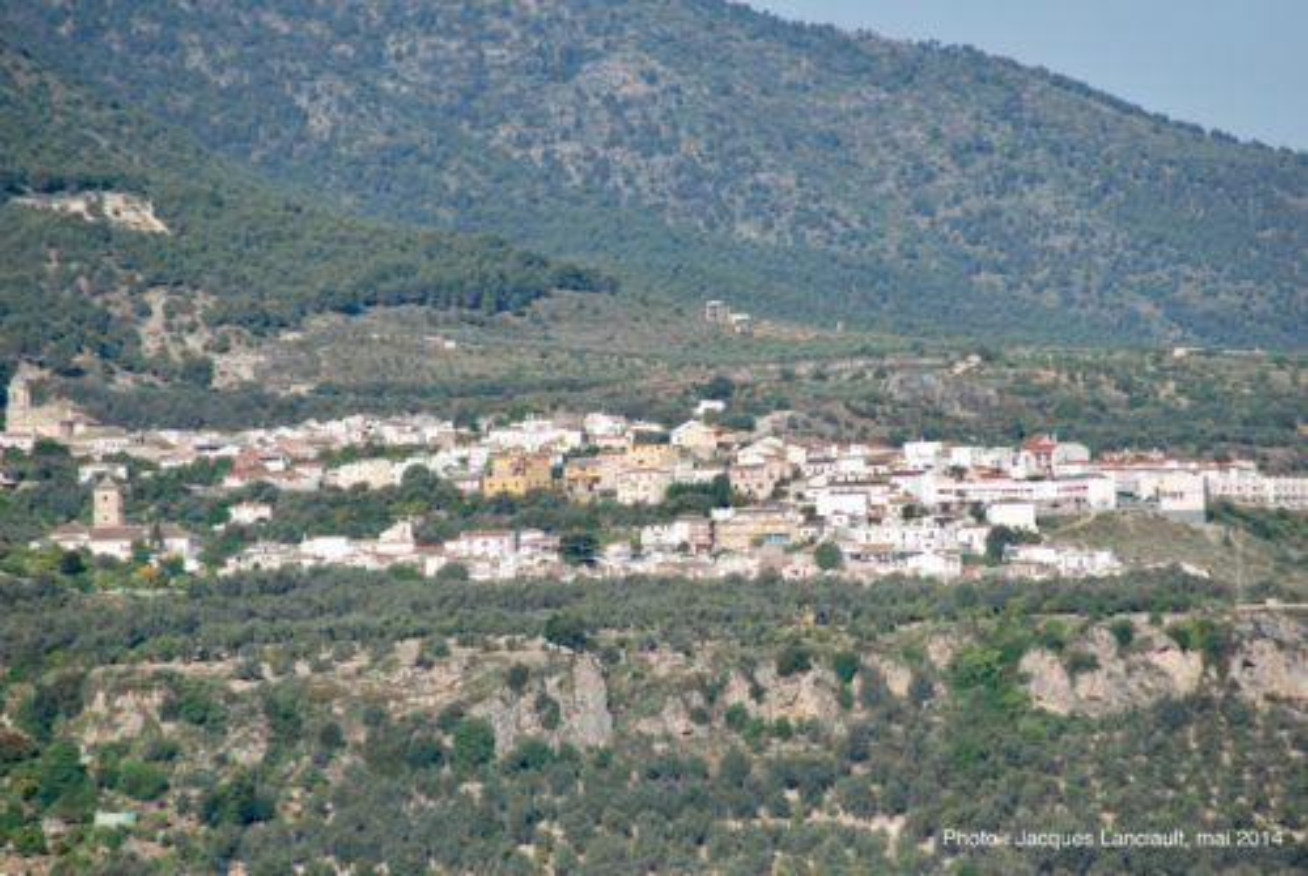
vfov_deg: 4.6
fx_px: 10916
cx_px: 654
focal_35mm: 300
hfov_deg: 6.9
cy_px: 438
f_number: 5.6
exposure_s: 1/800
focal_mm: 200
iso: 200
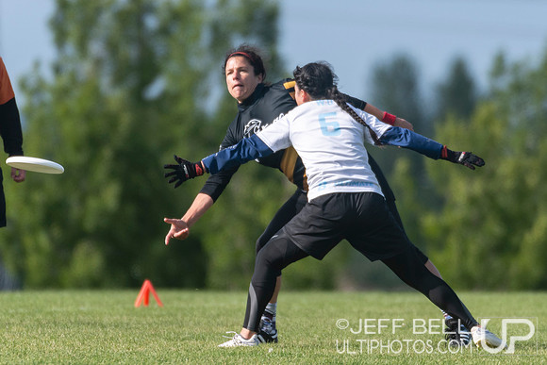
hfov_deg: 2.2
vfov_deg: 1.5
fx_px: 14330
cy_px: 156
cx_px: 302
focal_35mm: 943
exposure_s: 1/1250
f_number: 4
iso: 125
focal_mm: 400
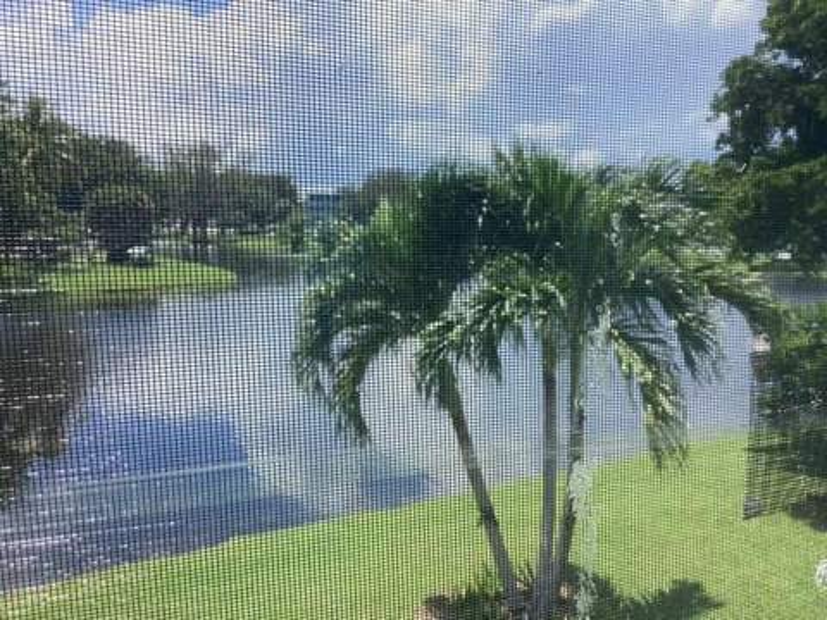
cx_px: 414
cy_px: 310
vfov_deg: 45.4
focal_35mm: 31
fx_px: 741
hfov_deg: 58.4
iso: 25
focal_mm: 3.3
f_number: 2.4
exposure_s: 1/806
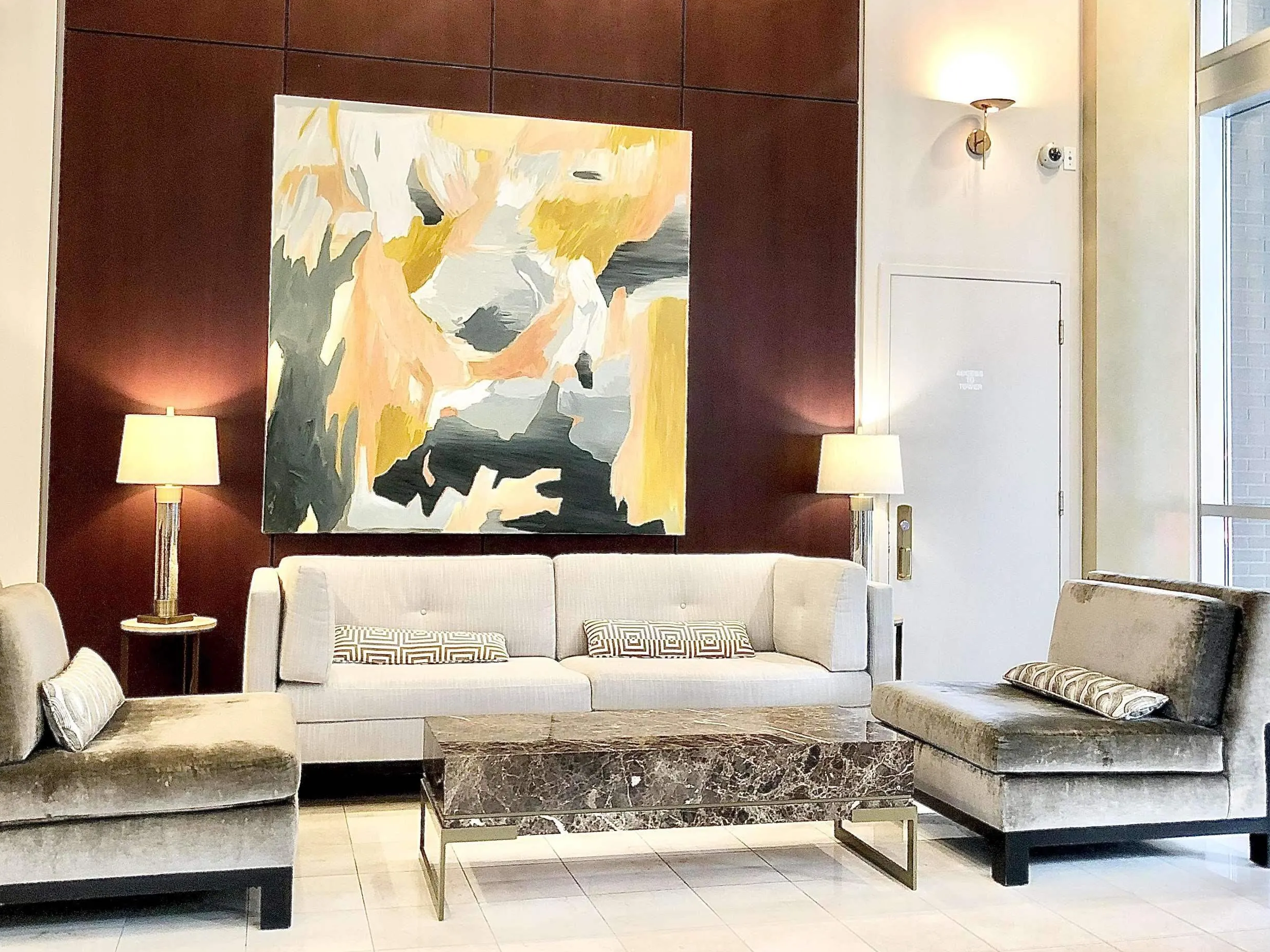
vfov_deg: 40.6
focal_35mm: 35
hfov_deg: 52.6
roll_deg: -1.2
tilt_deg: +2.3
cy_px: 427
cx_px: 590
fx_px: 1284
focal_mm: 4
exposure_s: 1/15
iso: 50
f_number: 1.8
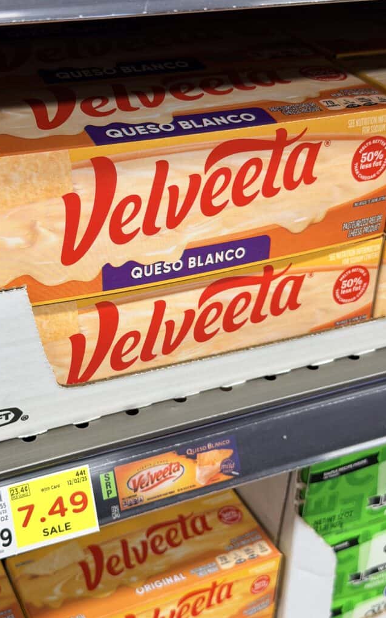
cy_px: 309
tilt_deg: -33.6
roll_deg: -3.4
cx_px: 175
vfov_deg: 39.6
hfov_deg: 25.3
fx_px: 859
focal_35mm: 51
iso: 125
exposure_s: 1/42
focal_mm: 6.76
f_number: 1.78
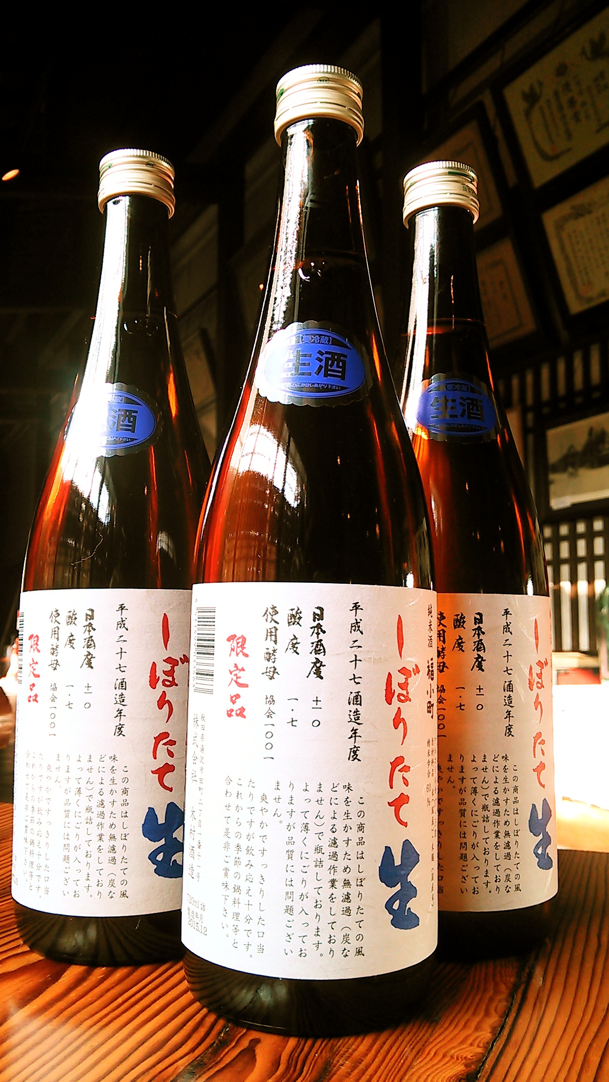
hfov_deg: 37.8
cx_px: 306
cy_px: 536
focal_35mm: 31
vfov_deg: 62.6
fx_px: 890
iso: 64
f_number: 2.5
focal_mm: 4.21
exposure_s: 1/60
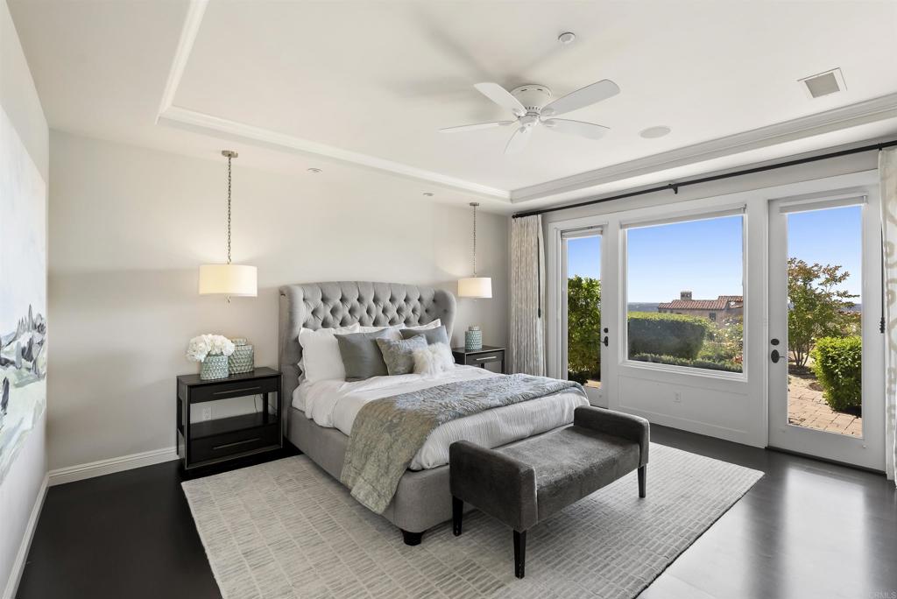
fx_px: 399
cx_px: 448
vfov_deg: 73.8
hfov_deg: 96.7
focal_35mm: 16
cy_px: 300
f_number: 8
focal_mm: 16
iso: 500
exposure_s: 1/8
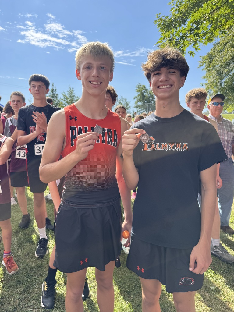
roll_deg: -1.0
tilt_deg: -5.9
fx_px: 216
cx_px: 117
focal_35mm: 24
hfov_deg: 56.8
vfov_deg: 71.6
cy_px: 156
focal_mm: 6.76
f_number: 1.78
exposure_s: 1/1818
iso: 80
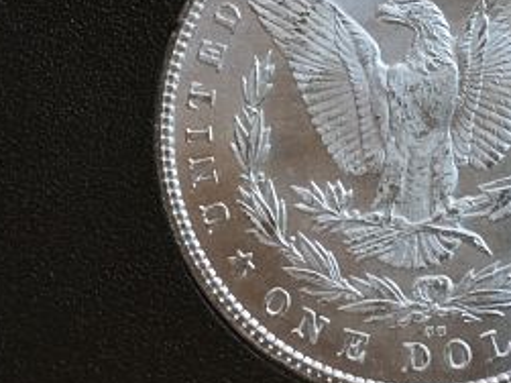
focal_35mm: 66
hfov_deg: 28.7
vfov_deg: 21.9
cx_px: 417
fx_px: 974
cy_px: 68
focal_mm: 3.3
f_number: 2.4
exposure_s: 1/30
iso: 64
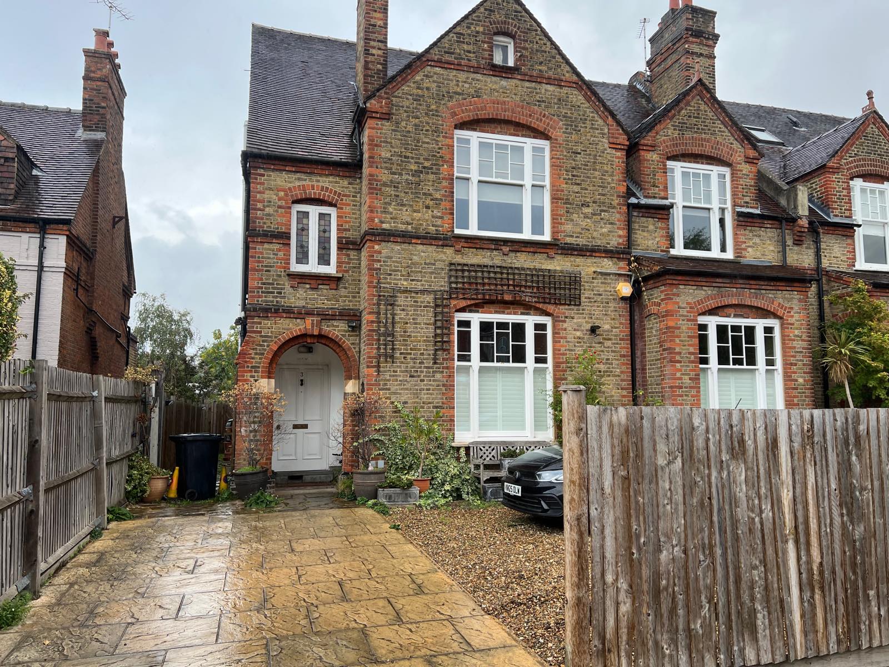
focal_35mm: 26
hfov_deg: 67.3
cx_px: 444
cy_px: 334
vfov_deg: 53.1
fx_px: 668
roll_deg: +0.9
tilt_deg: +5.9
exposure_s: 1/197
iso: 40
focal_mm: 5.7
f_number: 1.5
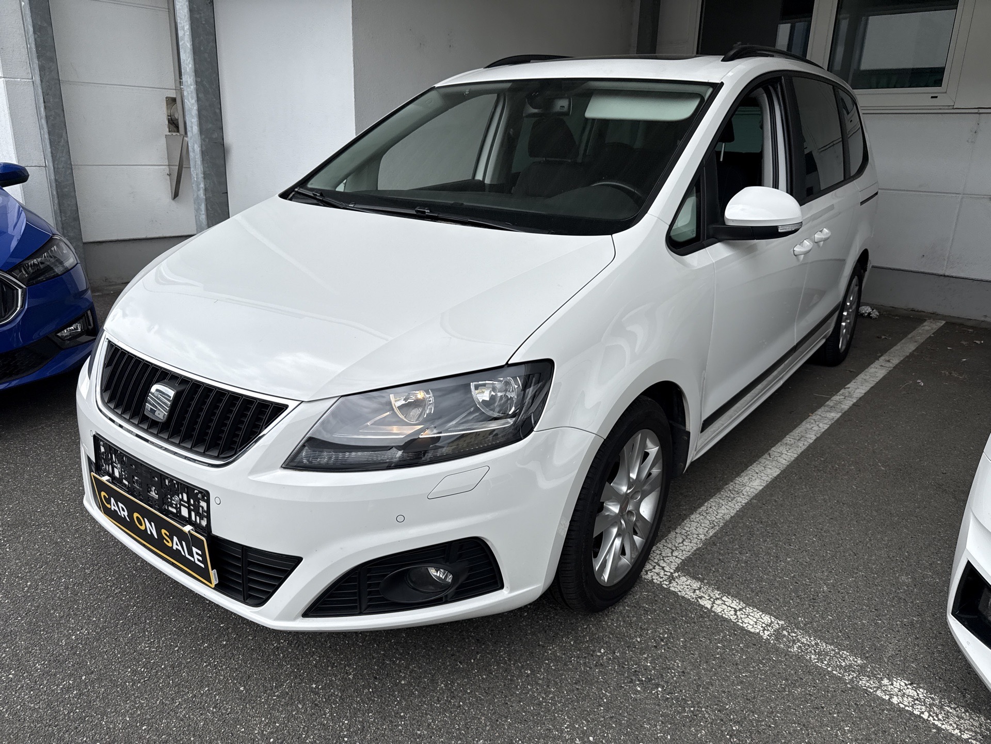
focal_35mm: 24
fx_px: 687
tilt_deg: -16.5
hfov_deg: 71.6
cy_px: 372
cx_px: 496
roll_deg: -1.4
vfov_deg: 56.8
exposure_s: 1/2703
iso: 80
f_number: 1.78
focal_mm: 6.76
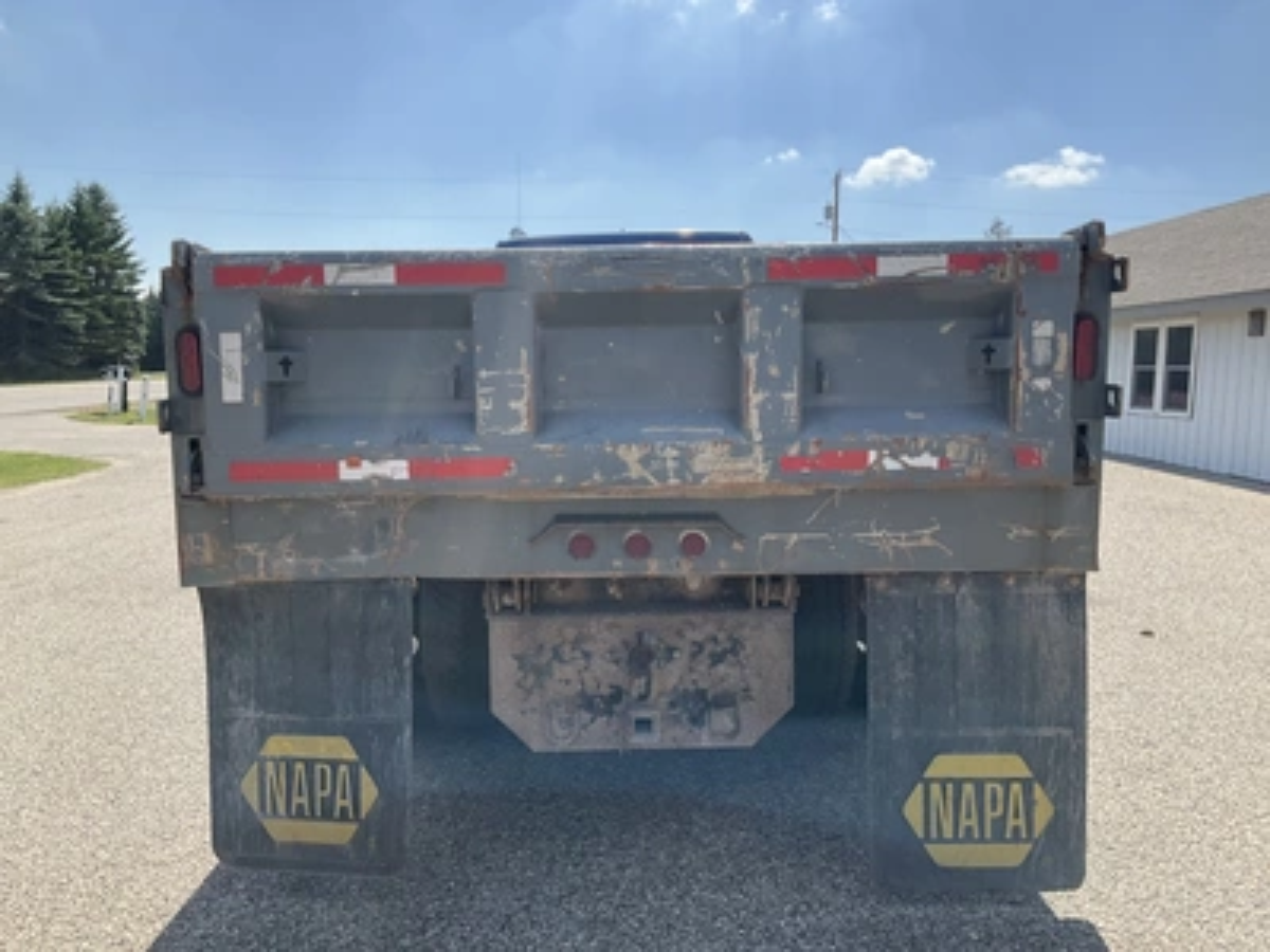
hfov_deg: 61.7
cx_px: 635
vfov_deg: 48.2
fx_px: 1064
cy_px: 476
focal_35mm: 29
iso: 25
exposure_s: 1/1675
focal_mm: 3
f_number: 1.8
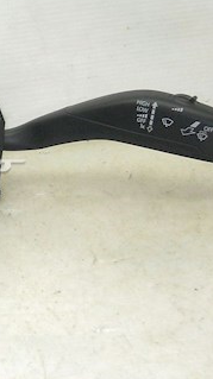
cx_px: -118
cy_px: 153
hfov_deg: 11.0
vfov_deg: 20.4
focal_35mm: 105
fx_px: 1056
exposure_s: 1/40
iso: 80
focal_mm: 7.88
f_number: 3.3
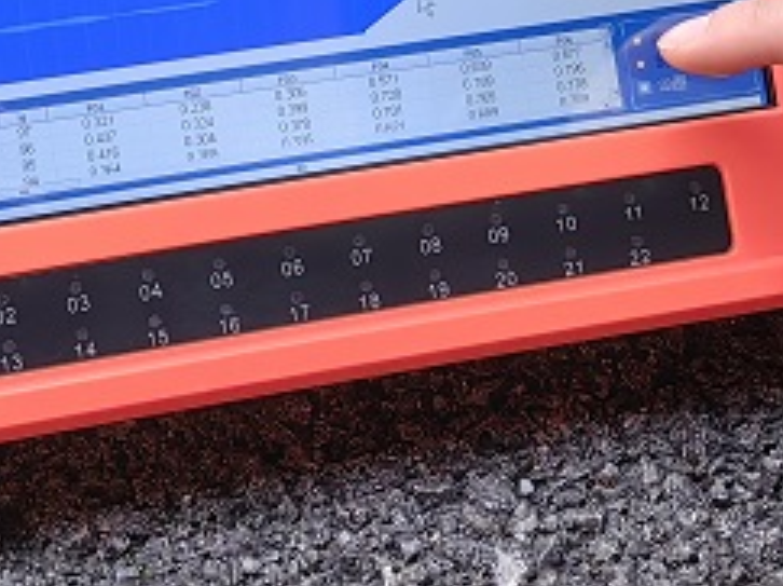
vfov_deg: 12.9
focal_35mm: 113
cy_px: -18
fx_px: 2553
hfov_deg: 17.4
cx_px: 272
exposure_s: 1/73.1
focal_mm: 5.75
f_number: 4
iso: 200
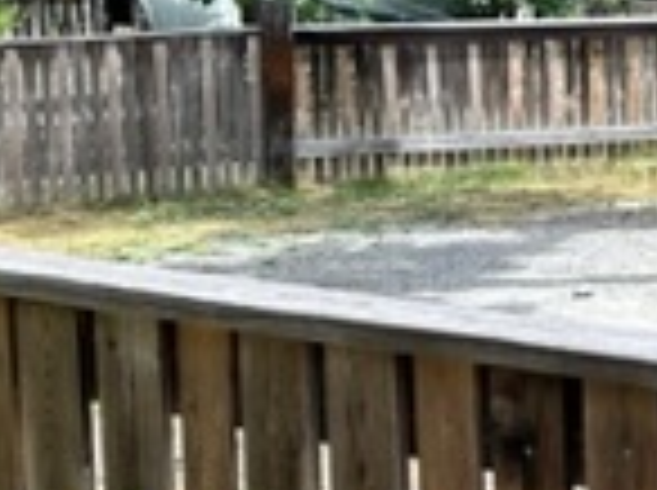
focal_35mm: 114
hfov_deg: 16.1
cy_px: -18
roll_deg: +2.7
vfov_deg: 12.8
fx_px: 2160
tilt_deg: -1.5
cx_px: 927
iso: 50
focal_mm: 5.7
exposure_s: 1/1068
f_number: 1.5
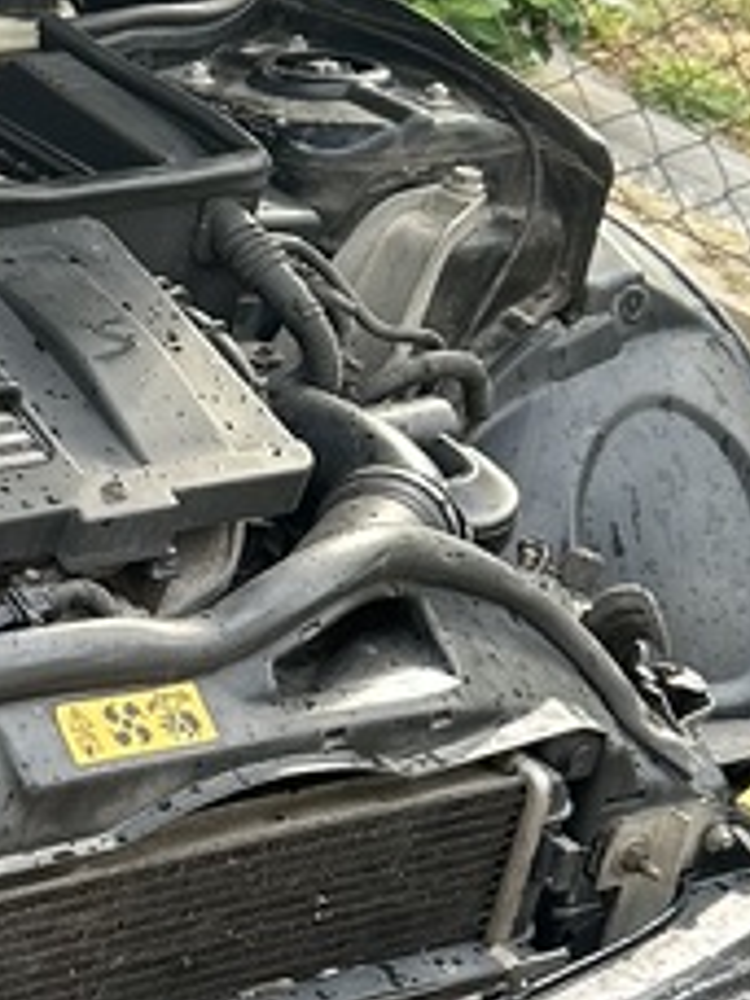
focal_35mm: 108
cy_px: 583
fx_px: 3120
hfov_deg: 12.8
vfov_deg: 18.2
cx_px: -461
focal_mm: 6.86
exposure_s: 1/121
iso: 64
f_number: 1.78
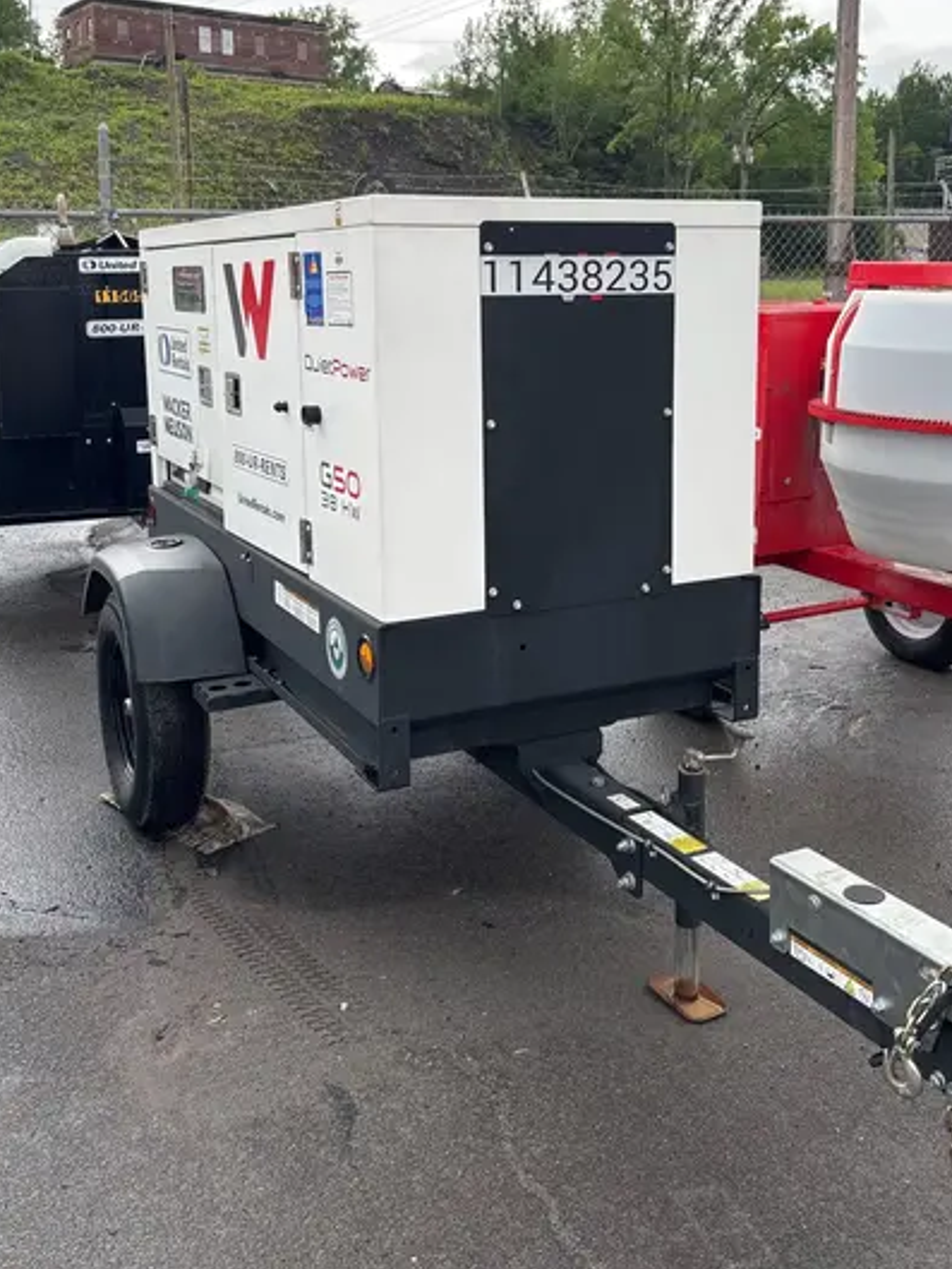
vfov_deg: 51.0
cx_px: 528
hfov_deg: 39.6
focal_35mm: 36
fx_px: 1320
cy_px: 503
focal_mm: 5.96
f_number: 1.6
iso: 50
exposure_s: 1/517
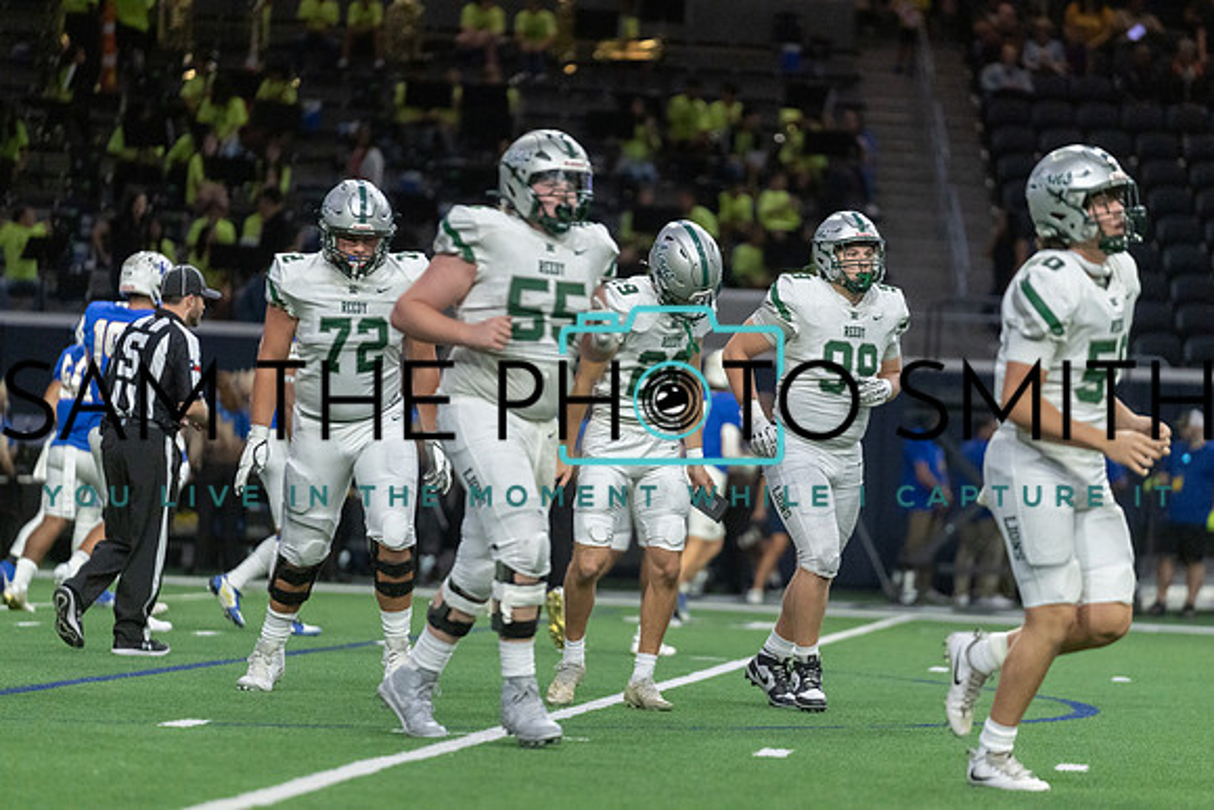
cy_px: 405
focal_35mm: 200
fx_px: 6746
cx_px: 607
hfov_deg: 10.3
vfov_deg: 6.9
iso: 5000
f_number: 2.8
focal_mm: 200
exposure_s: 1/1250
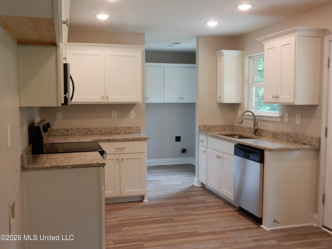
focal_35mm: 36
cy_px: 124
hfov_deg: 51.4
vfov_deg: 39.7
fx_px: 345
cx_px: 166
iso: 180
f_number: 4
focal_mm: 6.4
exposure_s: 1/30
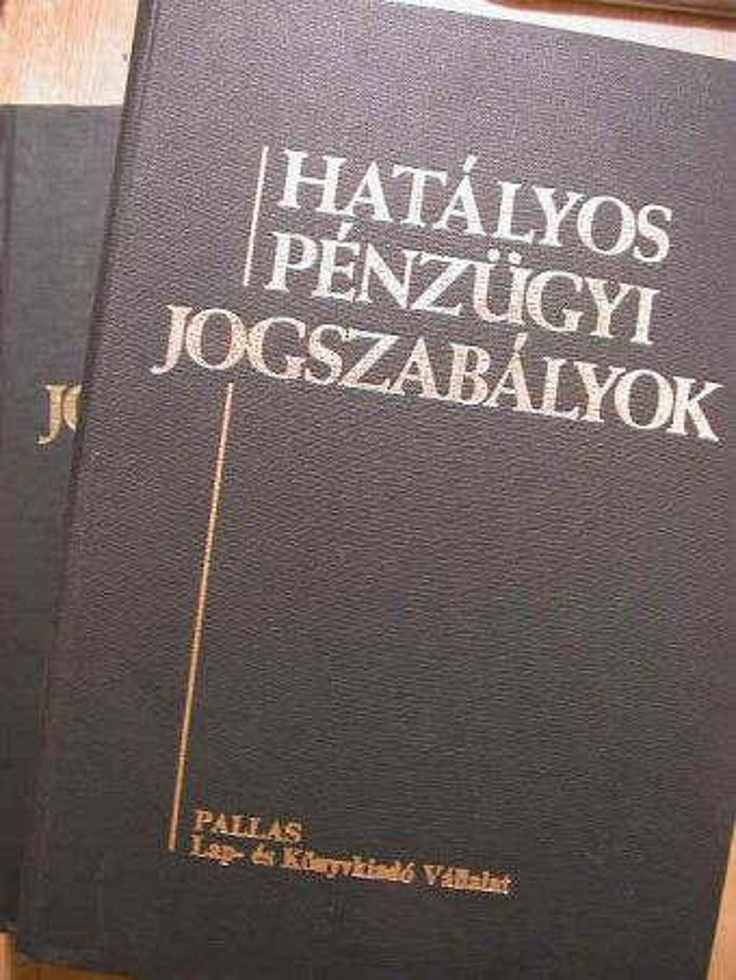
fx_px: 1077
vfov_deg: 49.0
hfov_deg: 37.7
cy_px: 490
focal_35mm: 38
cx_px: 368
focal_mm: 7.85
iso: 100
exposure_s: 1/29.1
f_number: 2.6
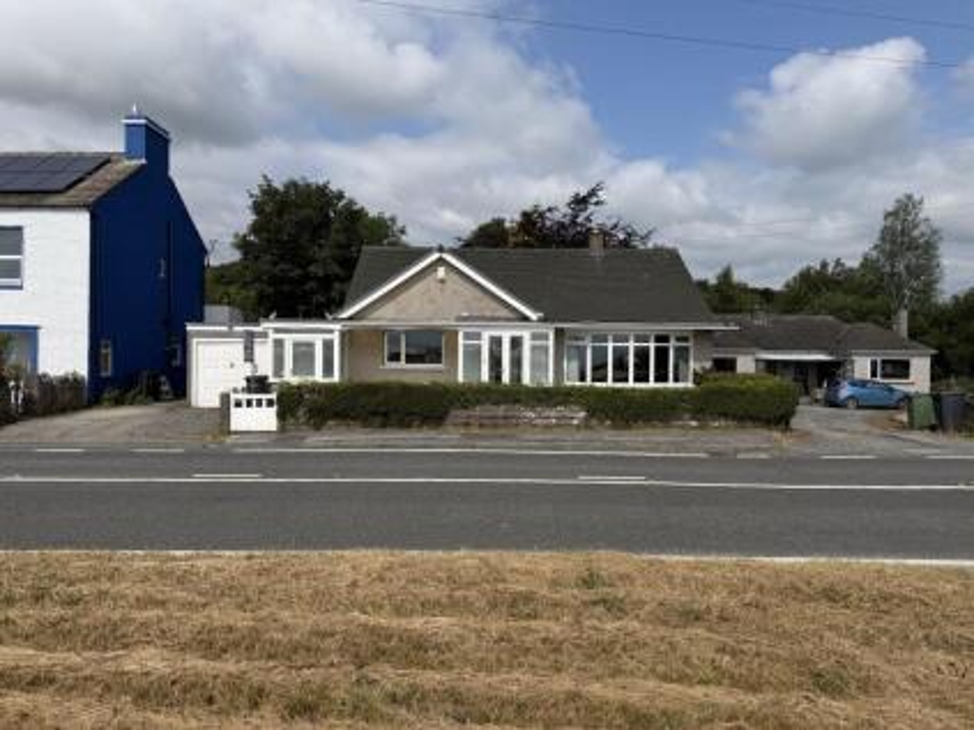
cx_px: 487
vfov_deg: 56.8
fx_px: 675
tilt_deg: -1.1
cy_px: 365
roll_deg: +0.3
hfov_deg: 71.6
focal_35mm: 24
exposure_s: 1/8130
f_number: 1.78
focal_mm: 6.76
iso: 80
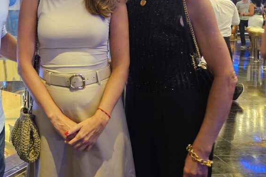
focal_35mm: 43
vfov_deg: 30.1
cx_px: 35
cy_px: 26
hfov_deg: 42.3
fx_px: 318
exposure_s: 1/24
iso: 800
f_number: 1.8
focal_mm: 5.4
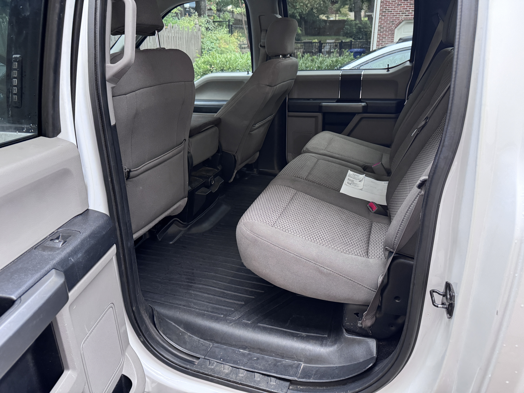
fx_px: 363
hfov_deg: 71.6
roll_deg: +0.9
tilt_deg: -23.1
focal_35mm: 24
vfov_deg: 56.8
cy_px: 196
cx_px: 262
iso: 400
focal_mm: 6.76
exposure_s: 1/60
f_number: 1.78
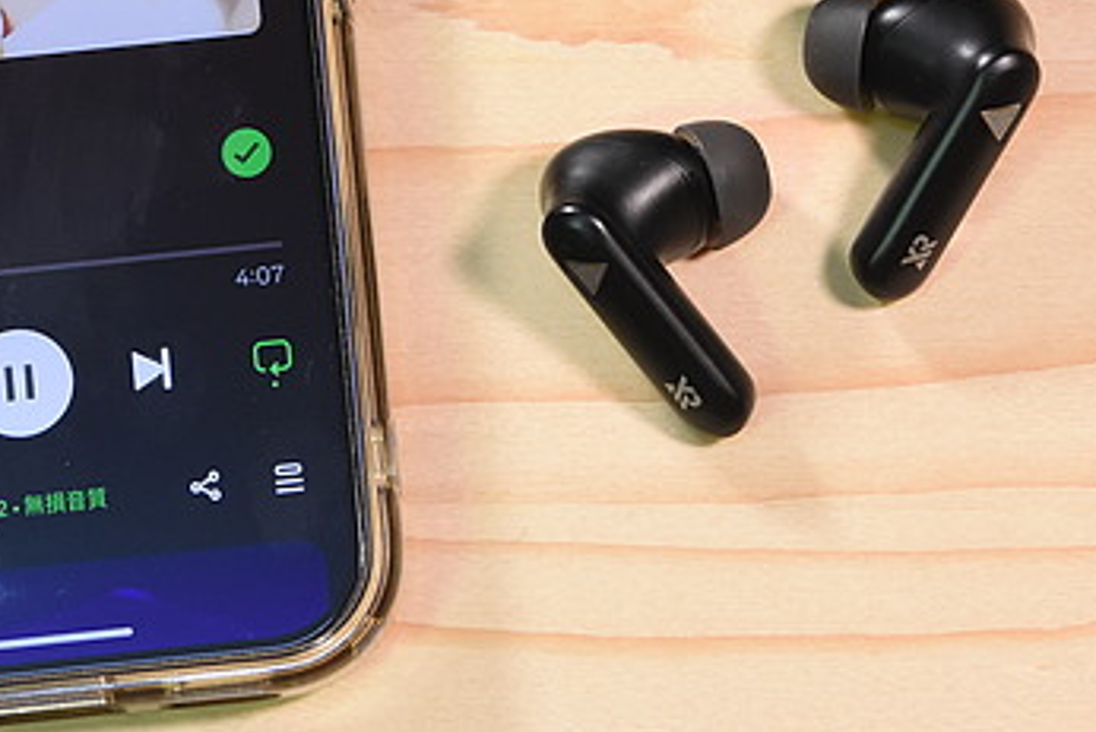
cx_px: 326
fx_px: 11939
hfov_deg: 5.3
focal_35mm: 392
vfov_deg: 3.5
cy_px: -3
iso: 1250
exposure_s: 1/100
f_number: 7.1
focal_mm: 116
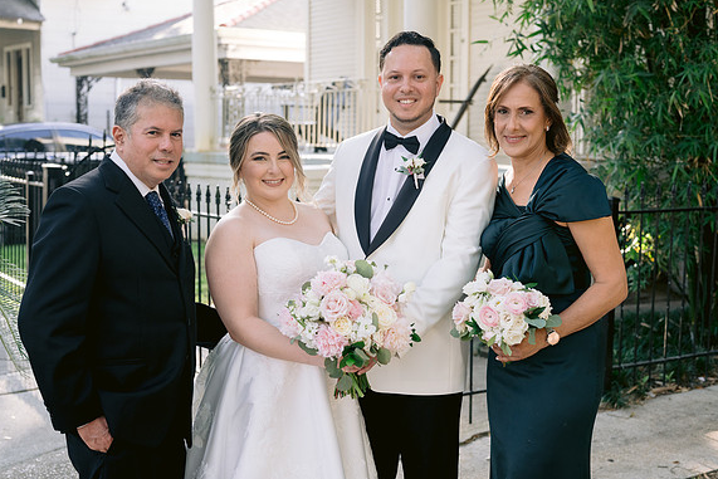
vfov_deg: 25.5
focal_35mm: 53
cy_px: 237
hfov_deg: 37.5
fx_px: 1057
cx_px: 359
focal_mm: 50
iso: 400
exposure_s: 1/250
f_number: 4
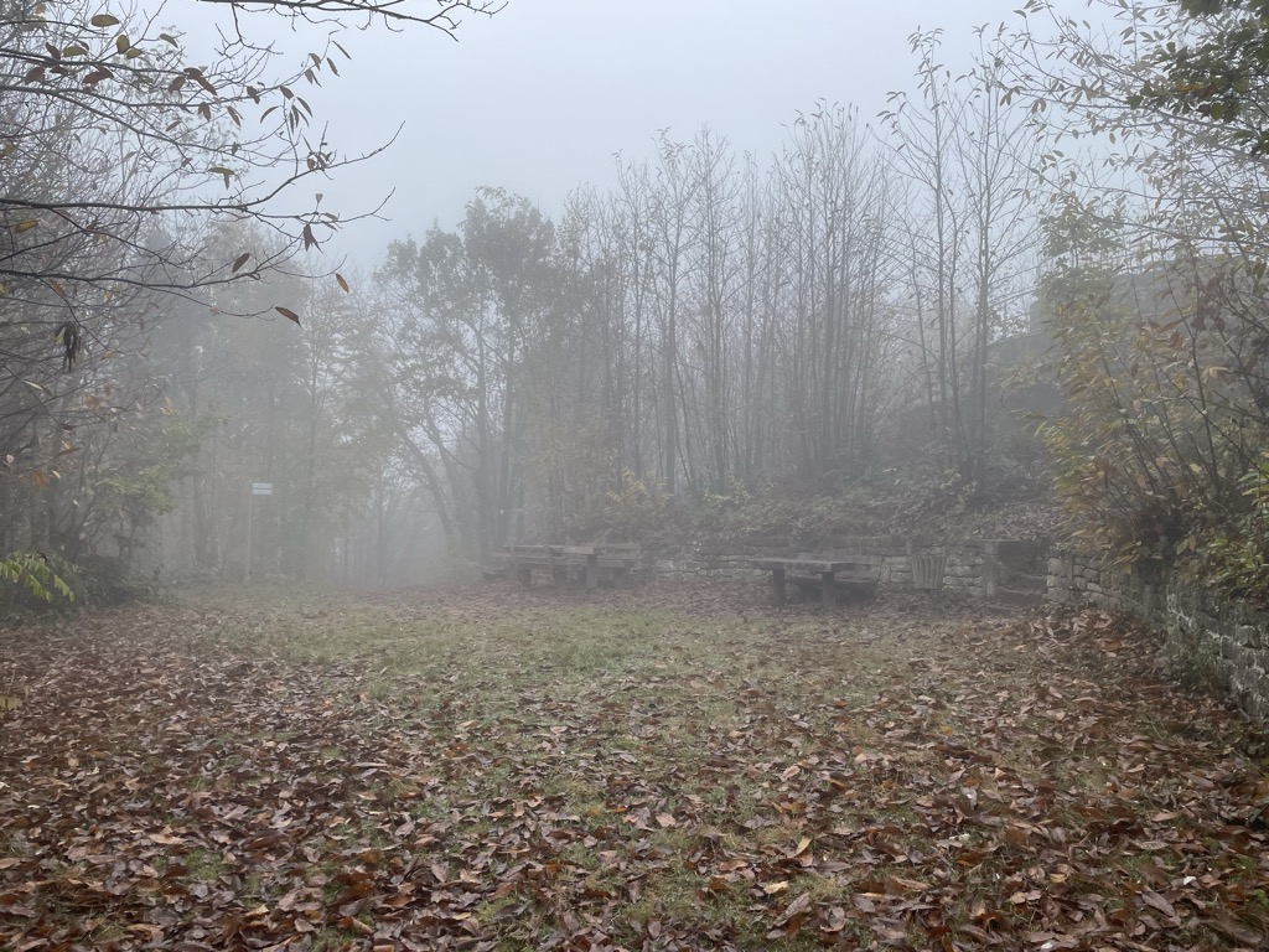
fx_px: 953
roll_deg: +0.6
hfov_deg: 67.3
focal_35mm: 26
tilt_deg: +3.2
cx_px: 634
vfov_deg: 53.1
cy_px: 476
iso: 32
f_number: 1.6
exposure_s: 1/525
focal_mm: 4.2
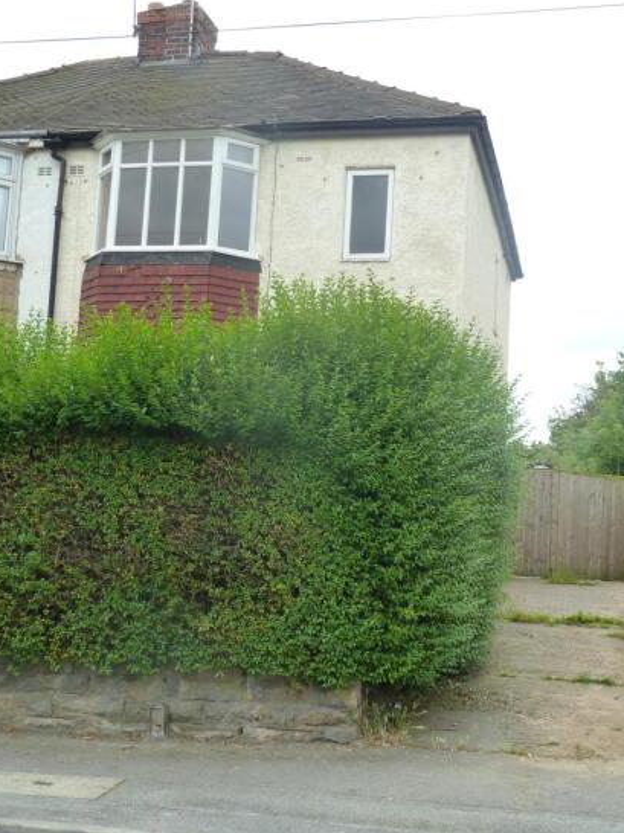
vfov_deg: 40.4
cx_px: 300
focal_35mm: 47
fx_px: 1131
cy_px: 413
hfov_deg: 30.9
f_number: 4
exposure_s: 1/160
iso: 125
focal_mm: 7.3
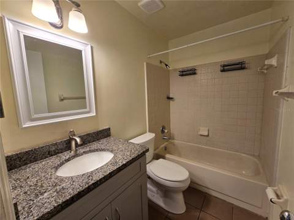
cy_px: 110
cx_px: 147
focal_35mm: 13
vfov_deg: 89.9
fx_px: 110
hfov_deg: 106.2
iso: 100
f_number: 2.2
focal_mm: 2.2
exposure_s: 1/120
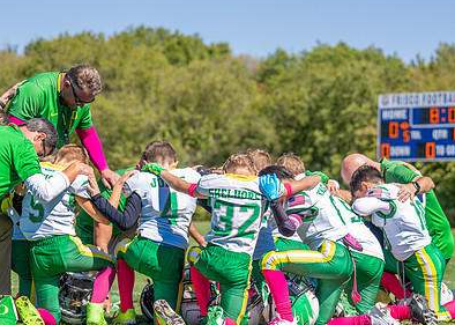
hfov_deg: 17.9
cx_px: 201
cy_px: 189
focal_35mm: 112
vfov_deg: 12.8
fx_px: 1447
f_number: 2.8
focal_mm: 70
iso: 160
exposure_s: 1/2000
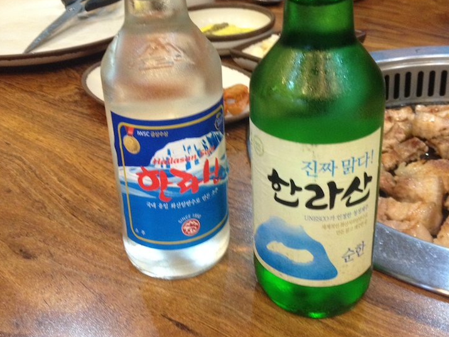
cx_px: 224
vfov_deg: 30.5
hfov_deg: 40.4
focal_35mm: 47
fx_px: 610
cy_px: 102
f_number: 2.4
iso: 320
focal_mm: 4.28
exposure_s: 1/20
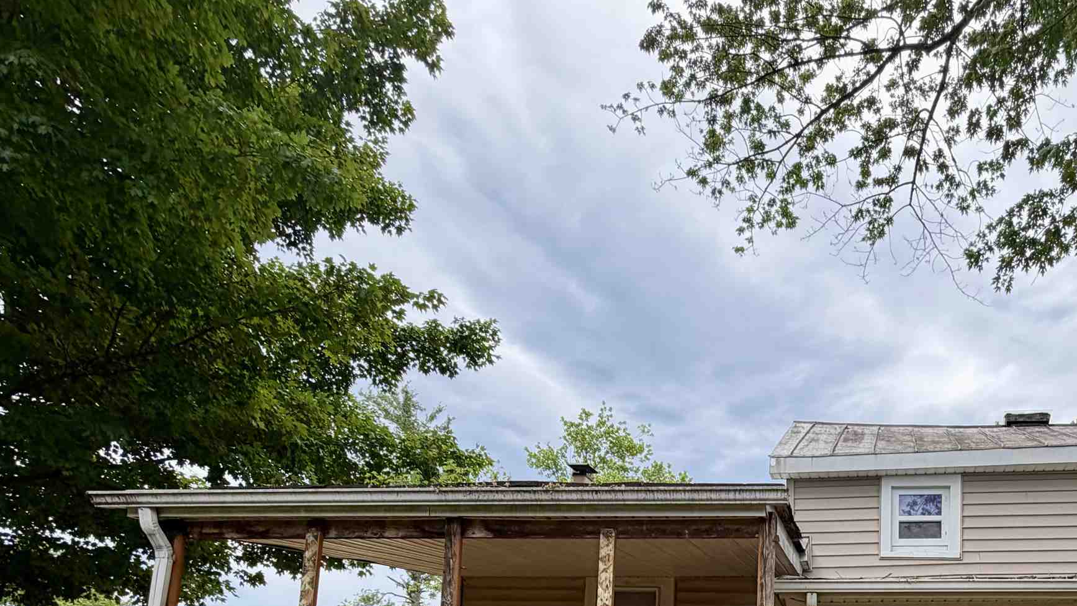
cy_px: 664
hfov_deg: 65.1
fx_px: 771
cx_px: 824
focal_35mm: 27
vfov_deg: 36.4
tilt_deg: +5.4
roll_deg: -0.8
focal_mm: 2.22
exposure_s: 1/535
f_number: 2.2
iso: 40
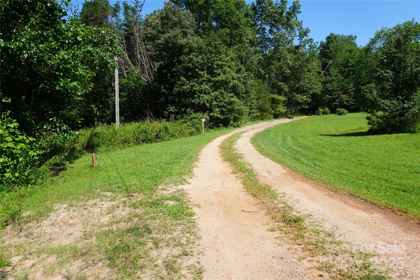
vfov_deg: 53.1
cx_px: 210
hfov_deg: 73.7
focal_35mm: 24
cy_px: 140
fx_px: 280
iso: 100
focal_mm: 16
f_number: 5
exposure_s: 1/640
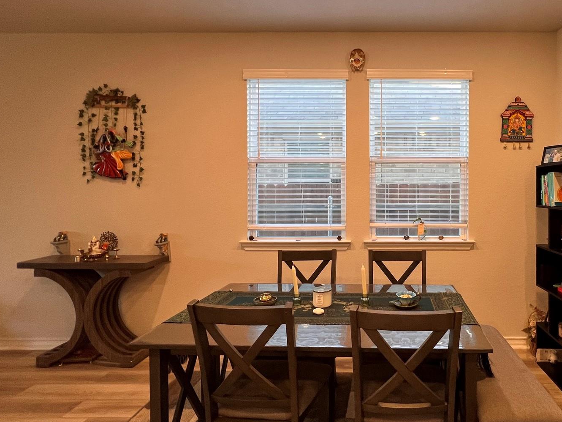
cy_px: 193
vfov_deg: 65.8
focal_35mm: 20
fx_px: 325
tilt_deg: -1.9
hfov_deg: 78.7
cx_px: 382
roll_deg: +0.0
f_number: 1.8
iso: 200
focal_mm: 1.57
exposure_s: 1/120
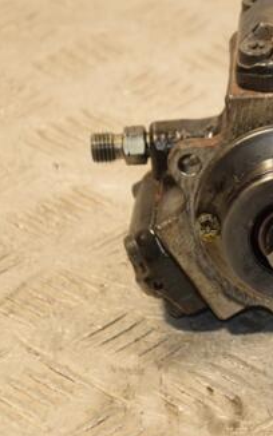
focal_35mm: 259
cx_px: 335
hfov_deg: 5.1
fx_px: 3080
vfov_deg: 8.1
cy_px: 181
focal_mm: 92
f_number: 5.6
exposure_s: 1/100
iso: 800
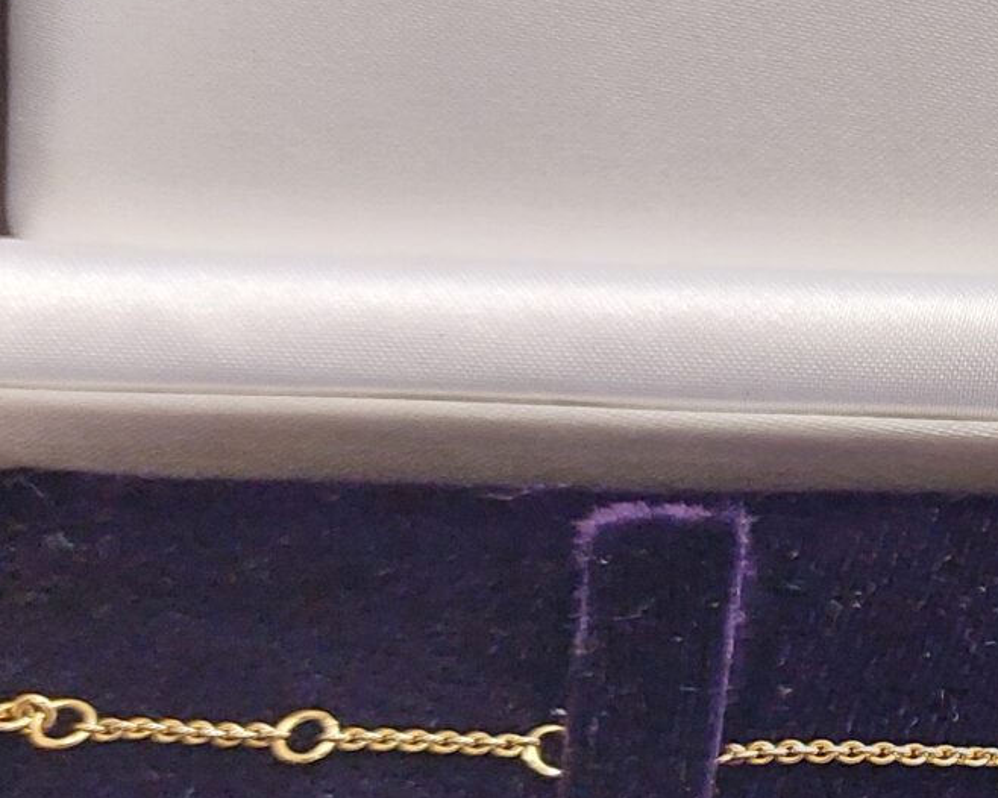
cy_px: 731
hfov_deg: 17.3
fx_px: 2805
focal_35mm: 95
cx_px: 1674
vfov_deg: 16.0
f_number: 1.8
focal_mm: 5.23
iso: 200
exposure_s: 1/50
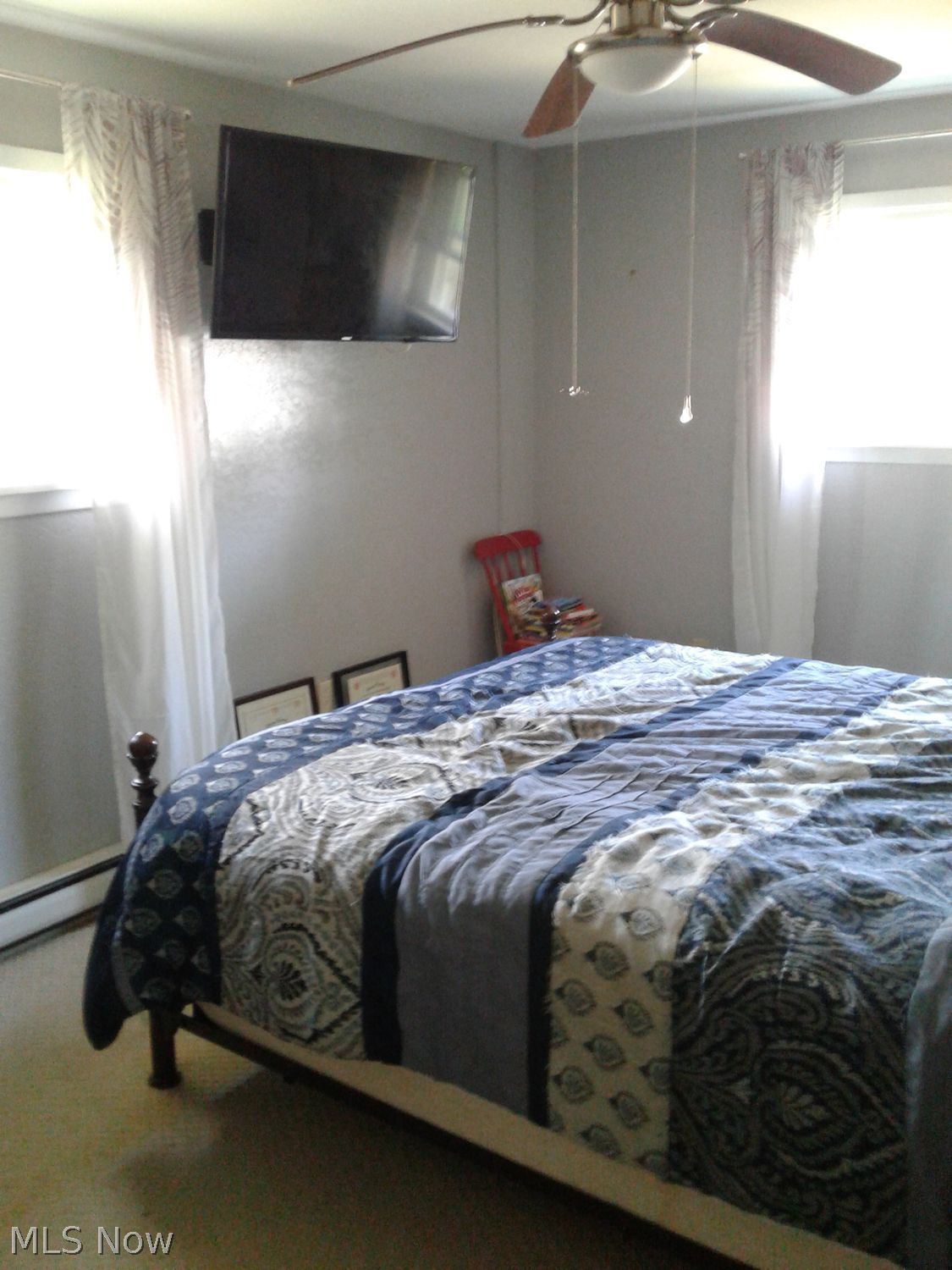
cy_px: 635
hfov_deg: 42.9
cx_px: 476
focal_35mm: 33
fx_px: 1210
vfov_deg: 55.4
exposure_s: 1/8
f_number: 2.2
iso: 100
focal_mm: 3.3
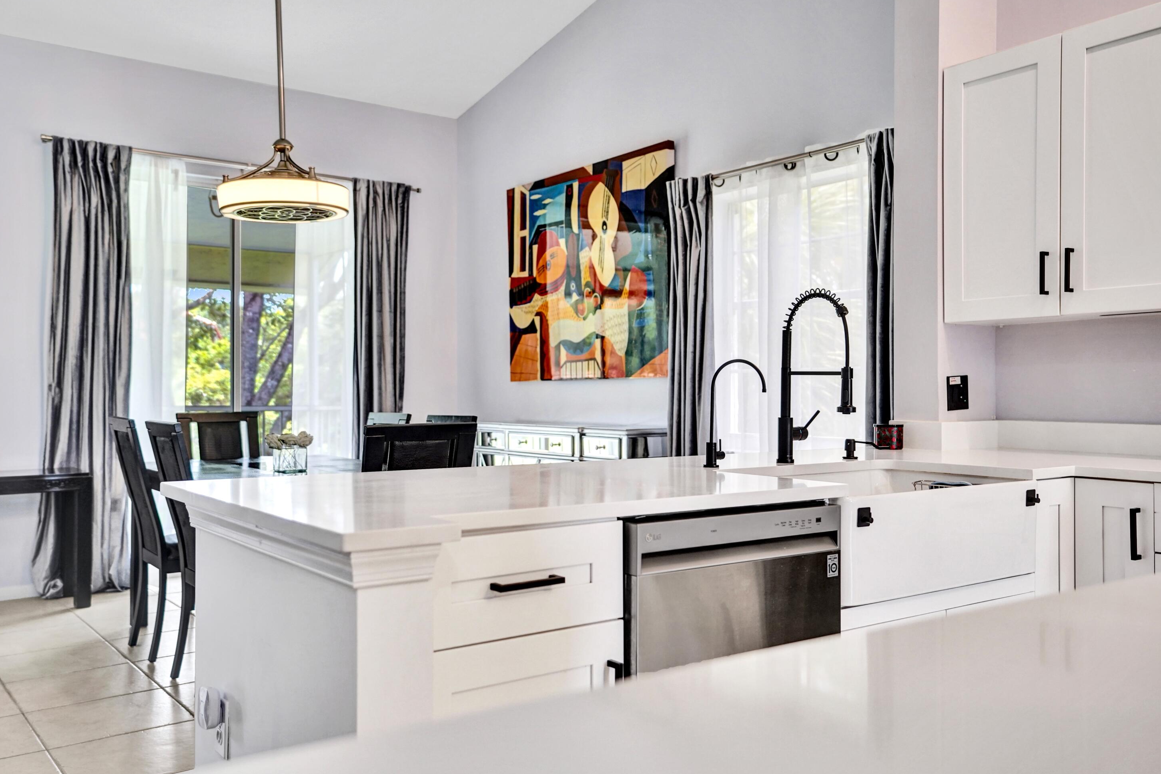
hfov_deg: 60.3
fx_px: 1000
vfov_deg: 42.3
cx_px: 577
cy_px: 395
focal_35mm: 31
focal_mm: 30
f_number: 2.8
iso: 800
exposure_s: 1/500
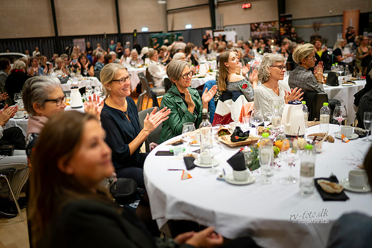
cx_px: 186
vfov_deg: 37.9
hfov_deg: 54.4
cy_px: 124
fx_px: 362
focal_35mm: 35
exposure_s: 1/200
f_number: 1.4
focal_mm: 35
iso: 2000
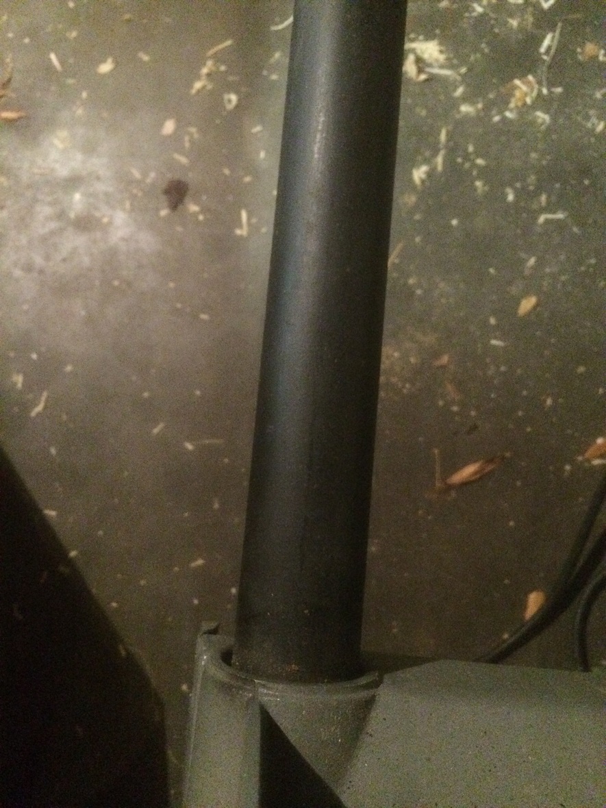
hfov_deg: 48.2
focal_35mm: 29
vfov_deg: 61.7
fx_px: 677
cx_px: 303
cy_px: 404
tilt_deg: -80.8
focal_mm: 4.15
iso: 1000
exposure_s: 1/15
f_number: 2.2
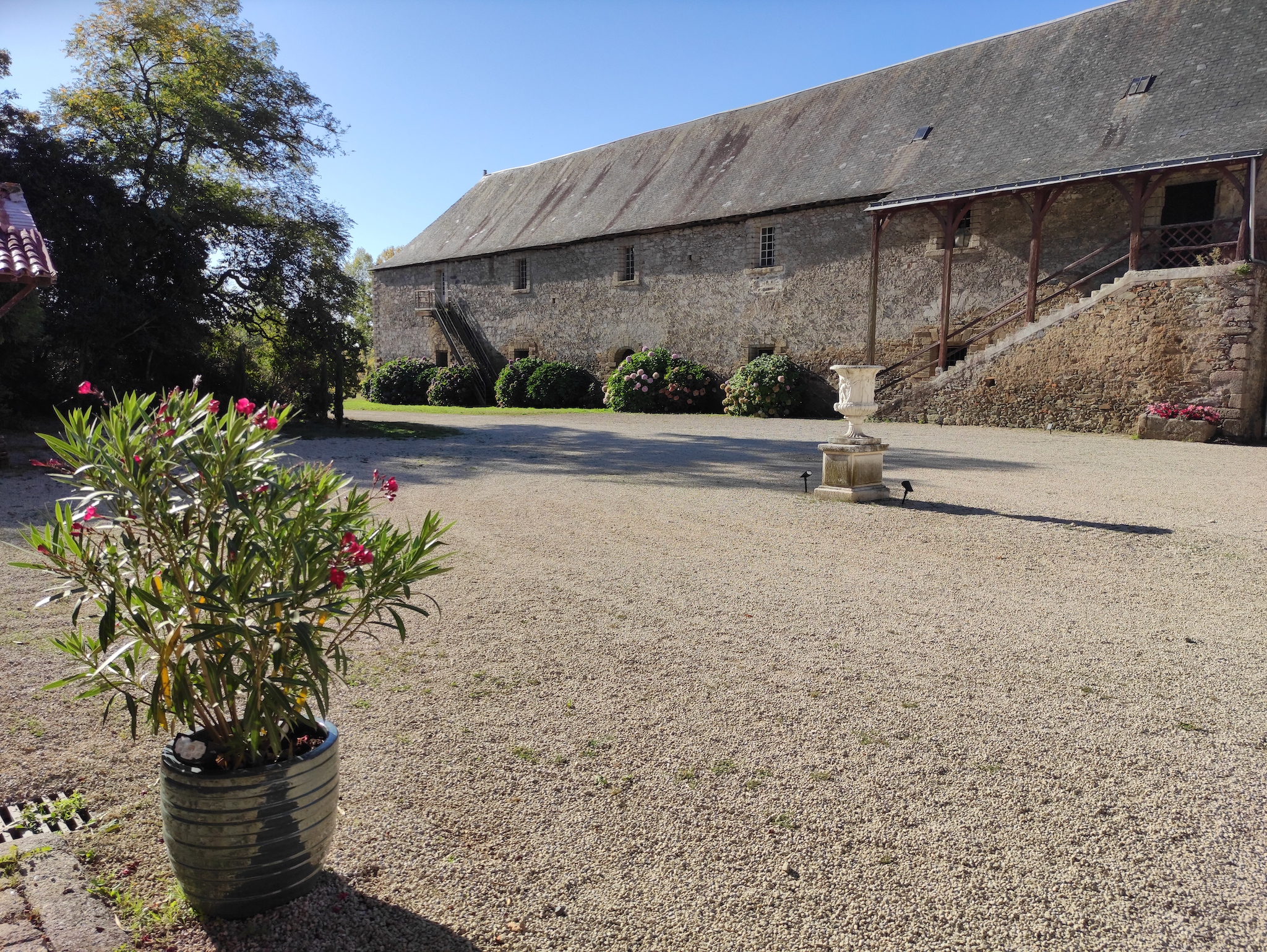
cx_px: 634
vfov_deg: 54.9
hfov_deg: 69.4
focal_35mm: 25
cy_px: 476
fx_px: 915
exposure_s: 1/1078
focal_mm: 5.43
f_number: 1.89
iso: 100
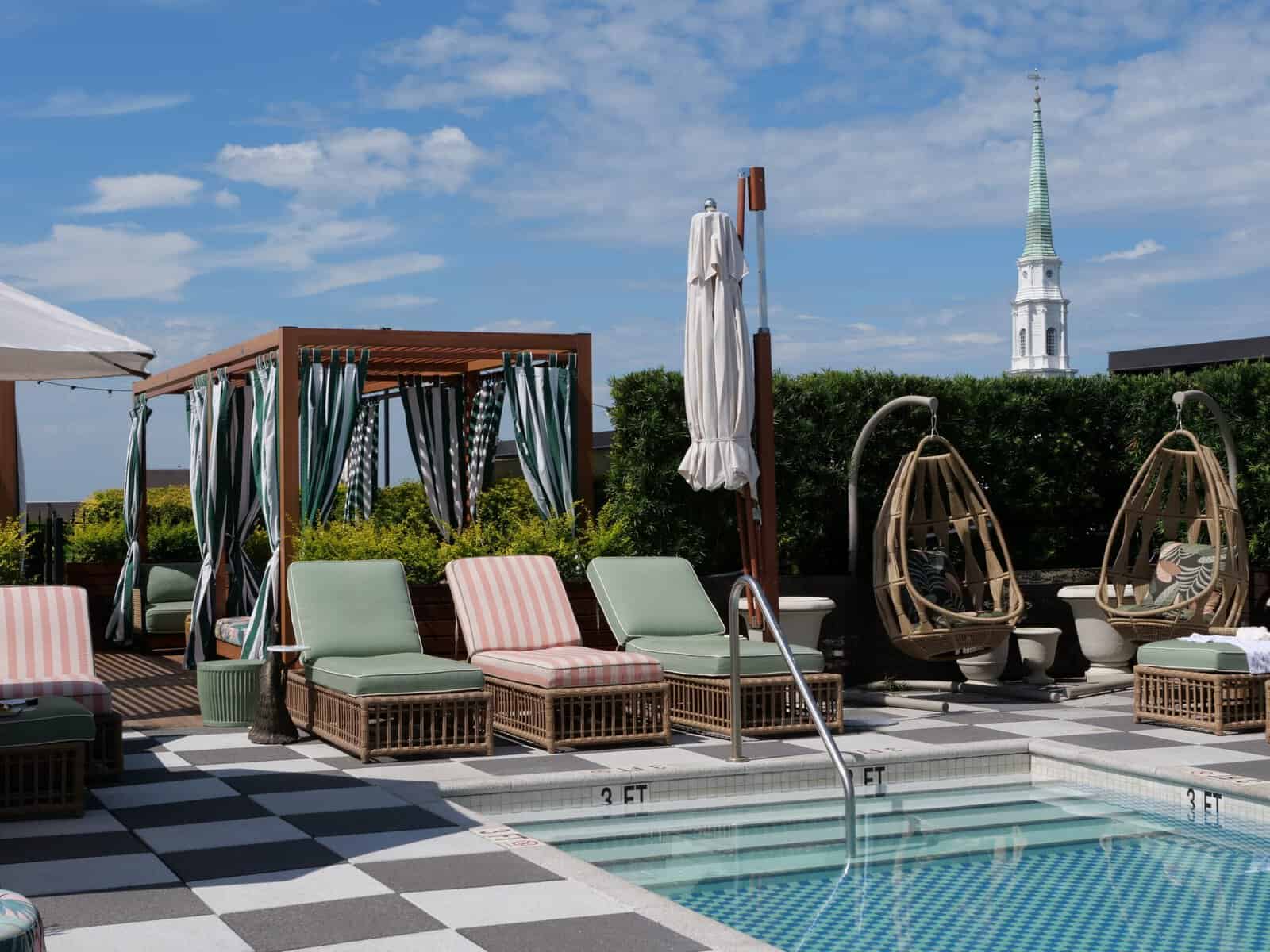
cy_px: 476
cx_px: 635
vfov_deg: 27.0
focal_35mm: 54
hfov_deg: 35.5
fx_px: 1981
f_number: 10
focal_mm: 27
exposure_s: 1/667
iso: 200
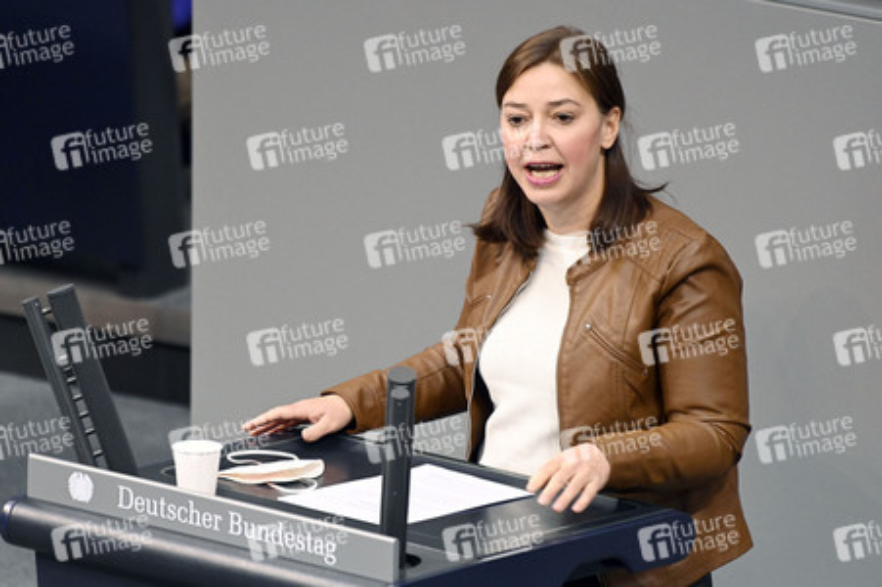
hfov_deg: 4.9
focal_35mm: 420
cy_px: 294
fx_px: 10282
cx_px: 441
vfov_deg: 3.3
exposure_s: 1/250
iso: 8000
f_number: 5.6
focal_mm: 420
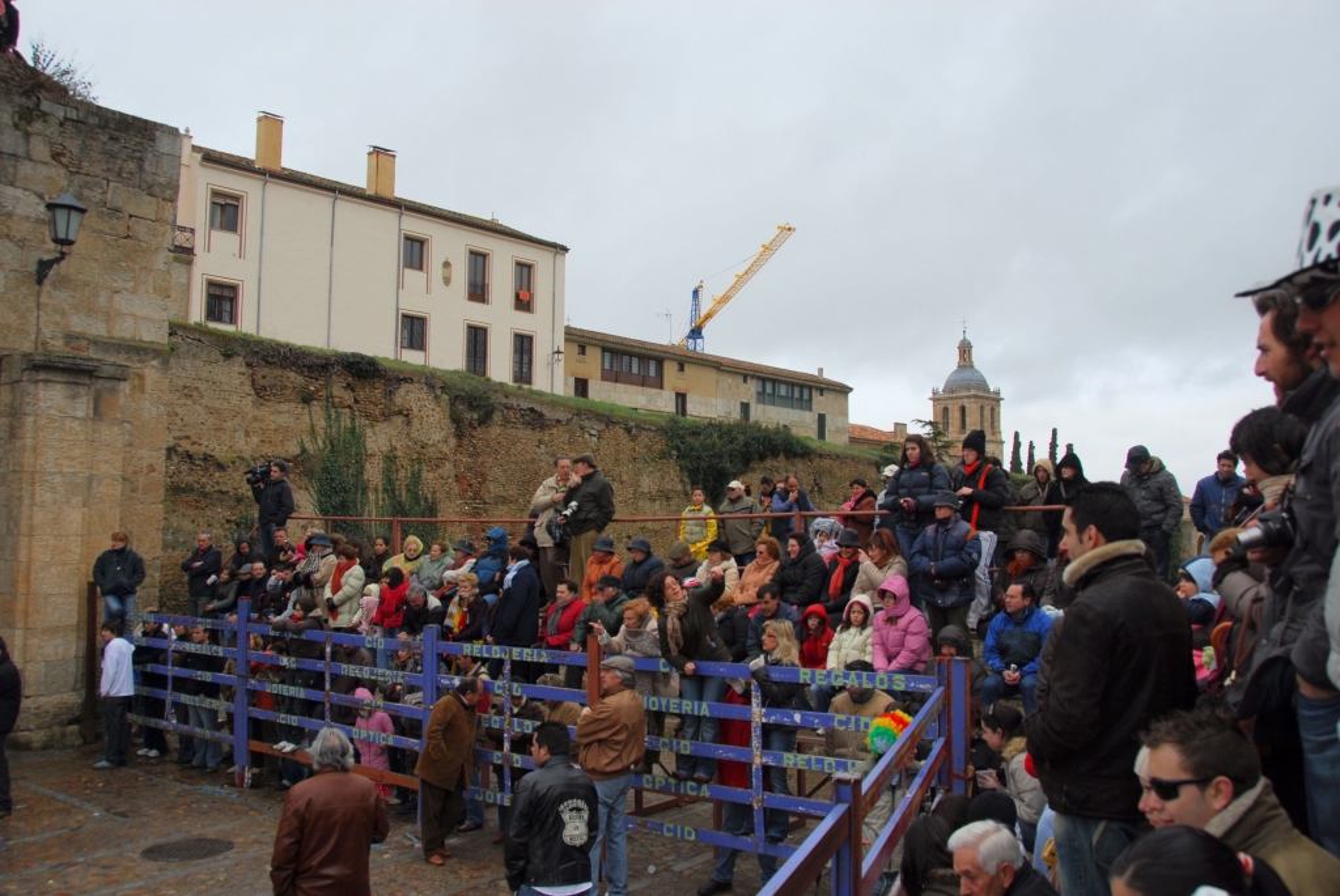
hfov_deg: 61.9
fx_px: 1118
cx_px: 670
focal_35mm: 30
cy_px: 448
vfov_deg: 43.7
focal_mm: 20
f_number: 5.6
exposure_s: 1/250
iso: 100
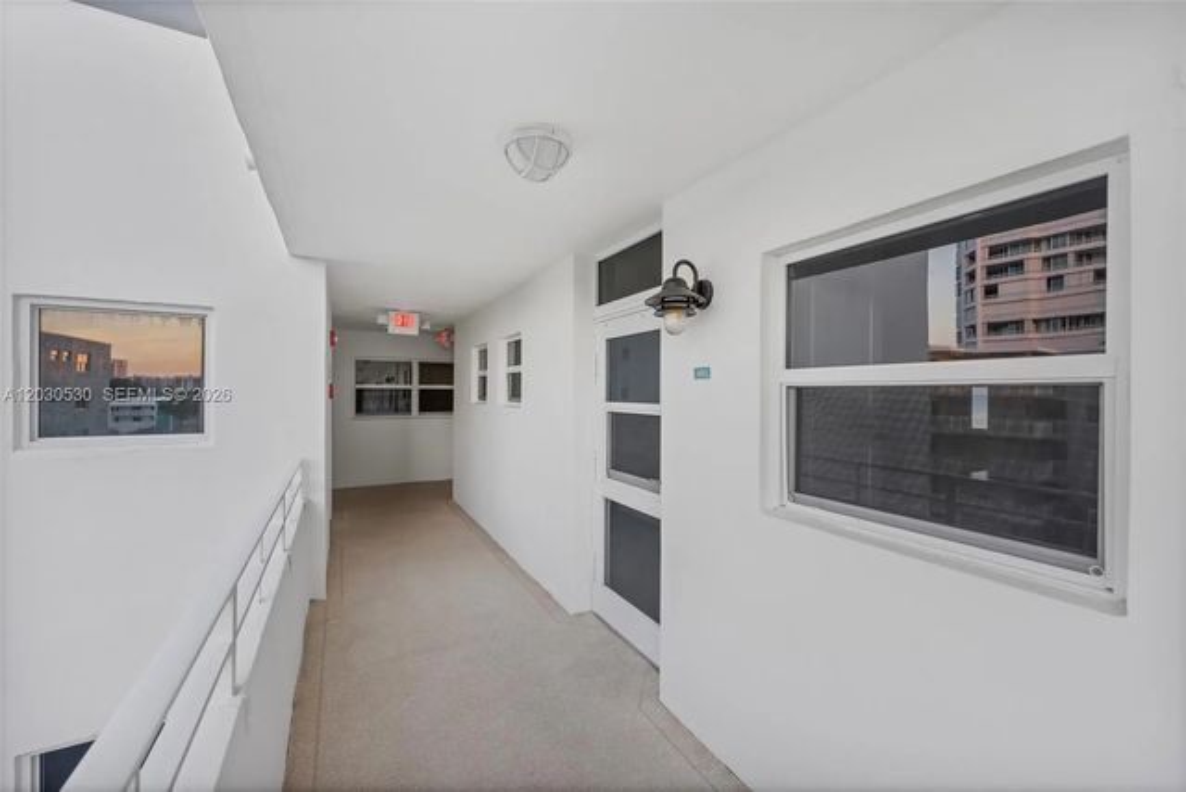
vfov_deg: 81.2
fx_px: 461
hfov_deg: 104.2
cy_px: 396
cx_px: 593
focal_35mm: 14
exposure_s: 1/25
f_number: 5
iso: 500
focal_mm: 14
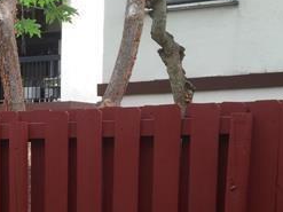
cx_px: -61
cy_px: 272
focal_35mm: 94
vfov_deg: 15.0
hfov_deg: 19.6
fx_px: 768
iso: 32
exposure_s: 1/120
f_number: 2.2
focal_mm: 4.15
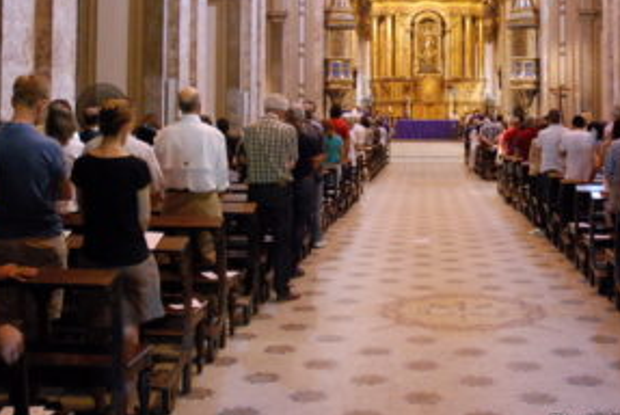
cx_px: 410
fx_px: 810
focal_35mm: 47
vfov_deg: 28.2
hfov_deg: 41.4
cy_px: 92
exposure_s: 1/30
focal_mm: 18
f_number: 3.5
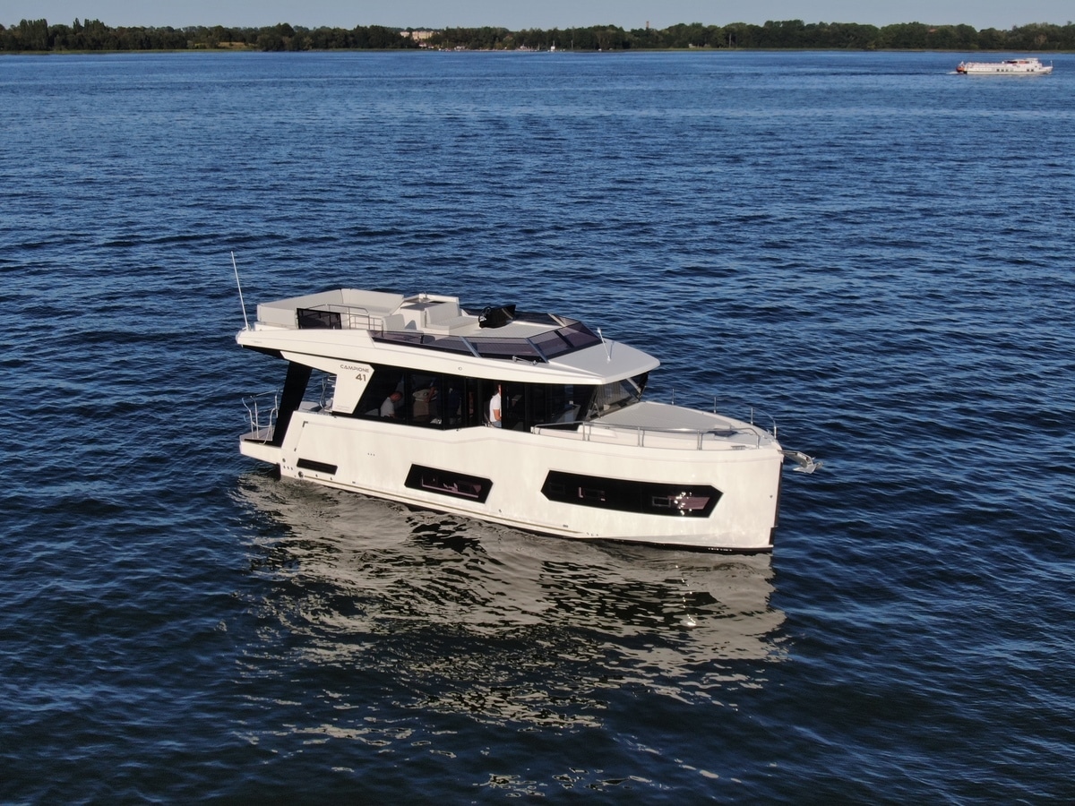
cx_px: 538
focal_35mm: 46
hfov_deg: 41.2
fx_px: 1429
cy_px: 403
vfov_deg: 31.5
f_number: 3.7
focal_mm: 8.06
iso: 100
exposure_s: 1/1600
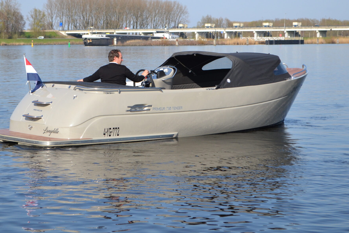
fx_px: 969
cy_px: 98
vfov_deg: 13.7
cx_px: 151
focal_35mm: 100
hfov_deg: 20.4
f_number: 6.3
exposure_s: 1/1600
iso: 400
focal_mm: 46
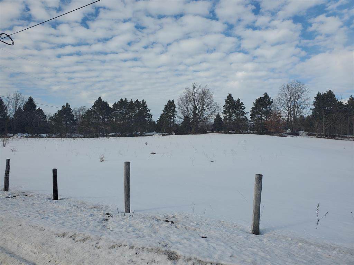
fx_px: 266
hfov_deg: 67.3
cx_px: 177
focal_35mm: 26
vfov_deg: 53.1
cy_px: 132
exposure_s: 1/2310
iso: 50
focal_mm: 4.3
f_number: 2.4
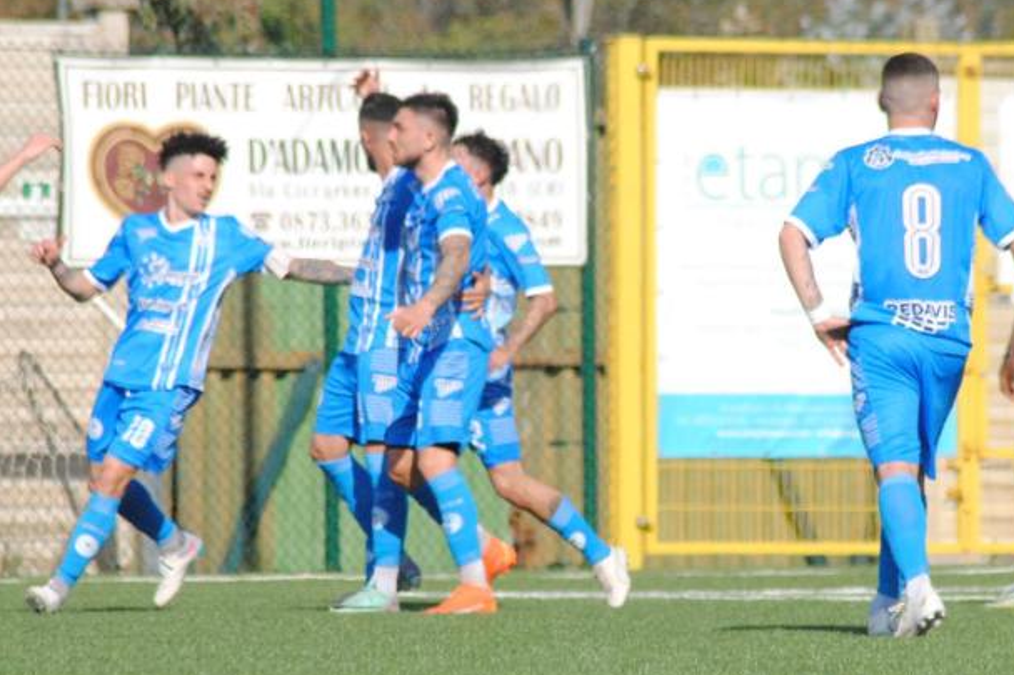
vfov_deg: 3.3
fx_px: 11685
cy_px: 371
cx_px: 530
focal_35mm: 415
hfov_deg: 5.0
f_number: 9
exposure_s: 1/4000
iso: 1600
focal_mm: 210
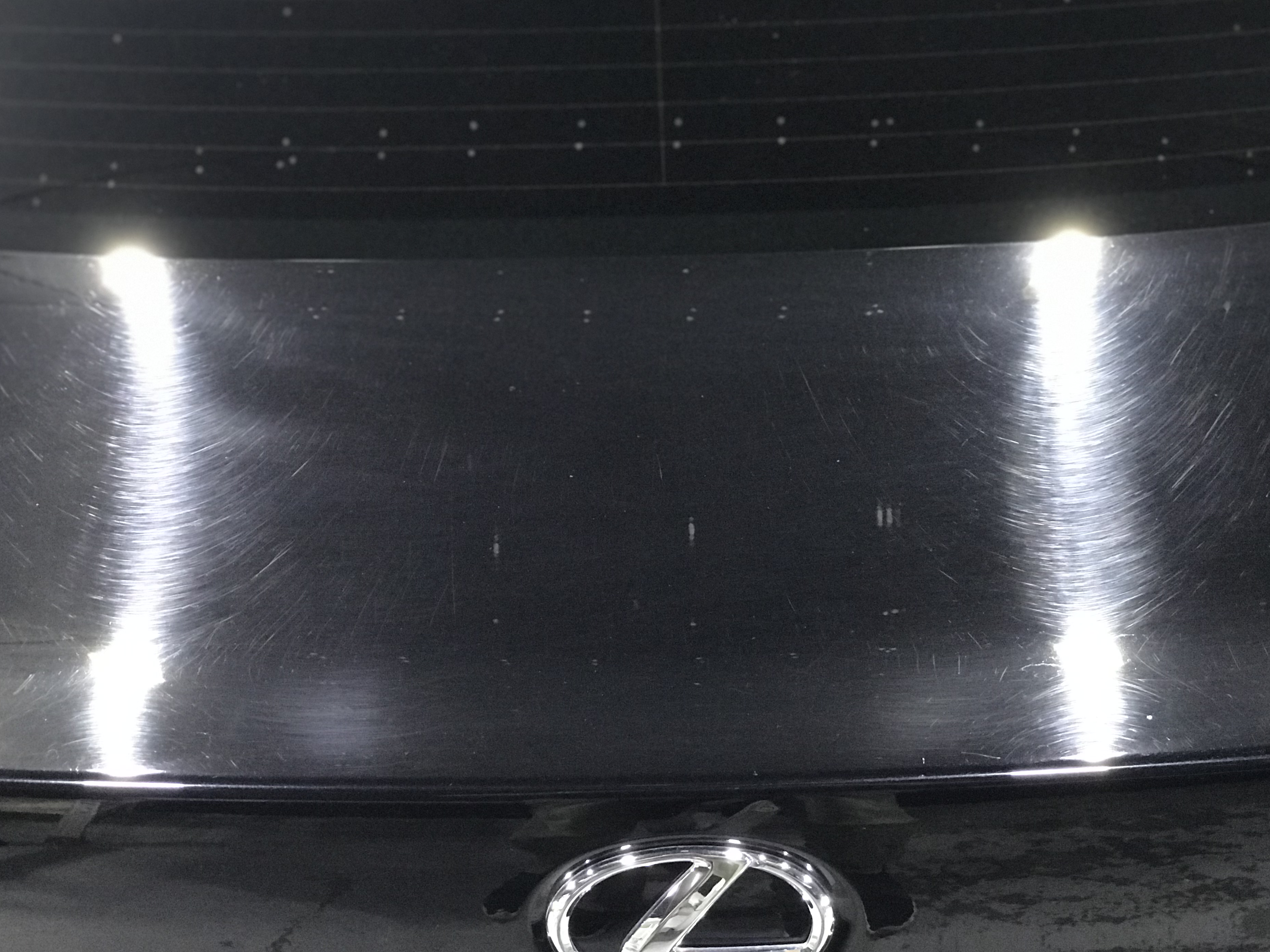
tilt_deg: -31.3
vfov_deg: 23.6
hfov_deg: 31.2
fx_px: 2275
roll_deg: +2.1
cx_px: 630
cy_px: 494
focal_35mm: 62
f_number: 2.8
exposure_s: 1/60
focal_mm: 6.6
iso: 1000
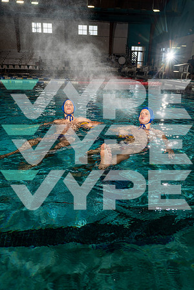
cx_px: 97
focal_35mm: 28
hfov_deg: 46.4
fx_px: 226
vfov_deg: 65.5
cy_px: 145
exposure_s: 1/250
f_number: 4
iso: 100
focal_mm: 28
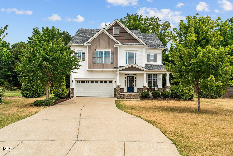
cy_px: 78
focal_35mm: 24
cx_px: 116
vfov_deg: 53.1
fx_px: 155
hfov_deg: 73.7
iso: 400
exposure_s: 1/400
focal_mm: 24
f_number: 8
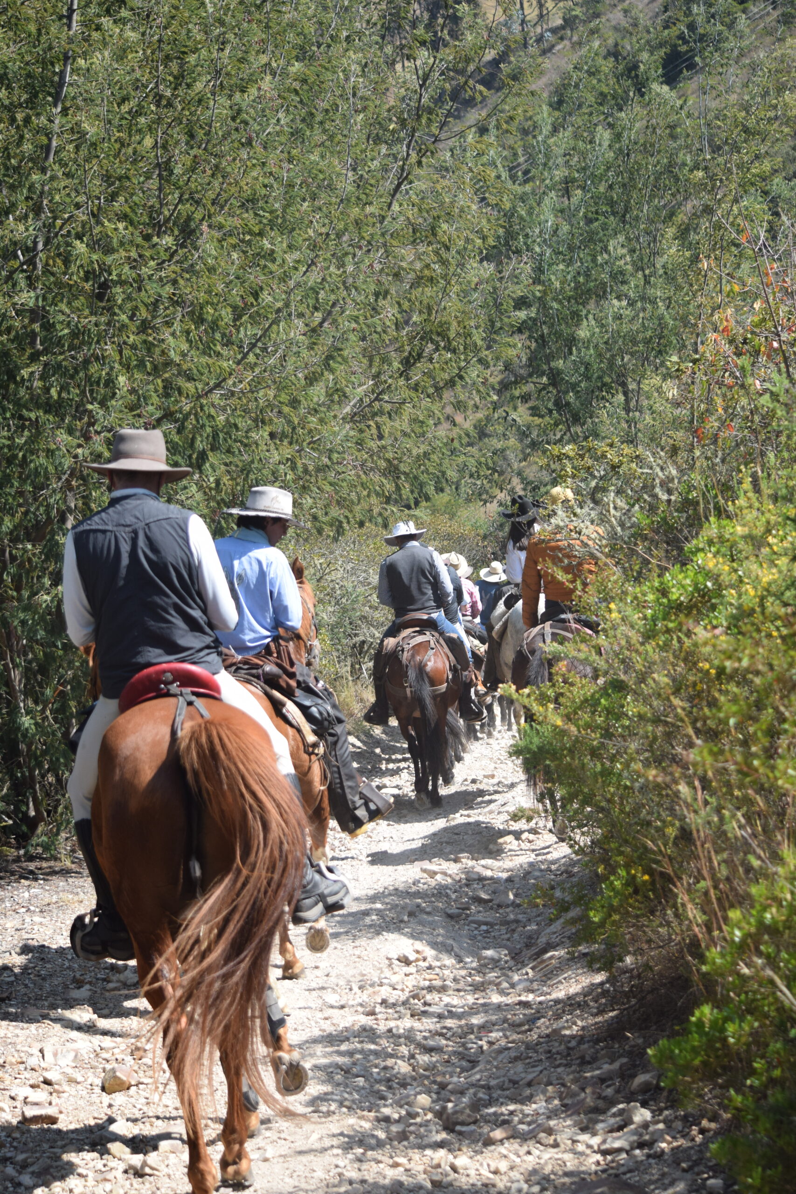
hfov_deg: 16.6
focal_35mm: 82
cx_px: 398
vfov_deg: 24.6
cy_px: 597
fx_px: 2736
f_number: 5.6
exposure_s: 1/1250
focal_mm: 55
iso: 400
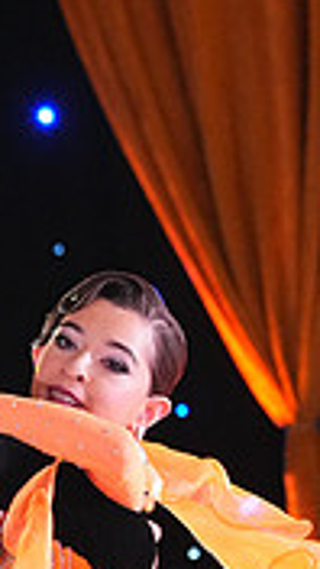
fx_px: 6411
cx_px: -183
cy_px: 792
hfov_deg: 2.9
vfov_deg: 5.0
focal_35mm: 425
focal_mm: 123
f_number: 5
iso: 8000
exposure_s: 1/400
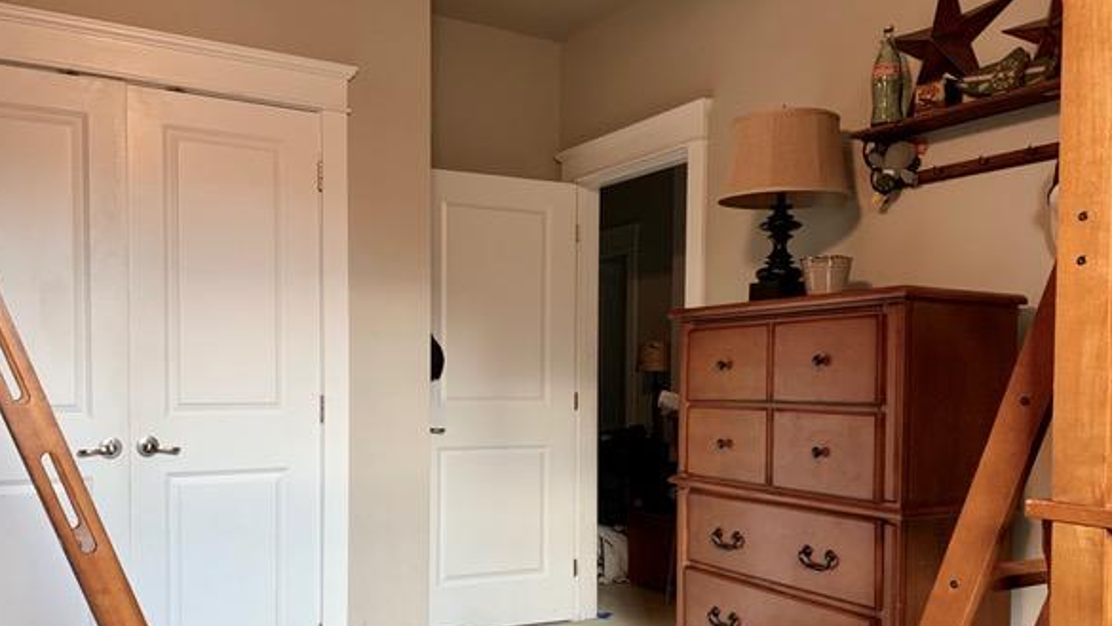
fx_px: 914
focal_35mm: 31
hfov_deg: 62.6
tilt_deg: -1.6
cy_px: 422
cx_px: 538
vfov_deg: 37.3
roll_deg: -1.8
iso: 125
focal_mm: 4.25
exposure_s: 1/60
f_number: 1.8
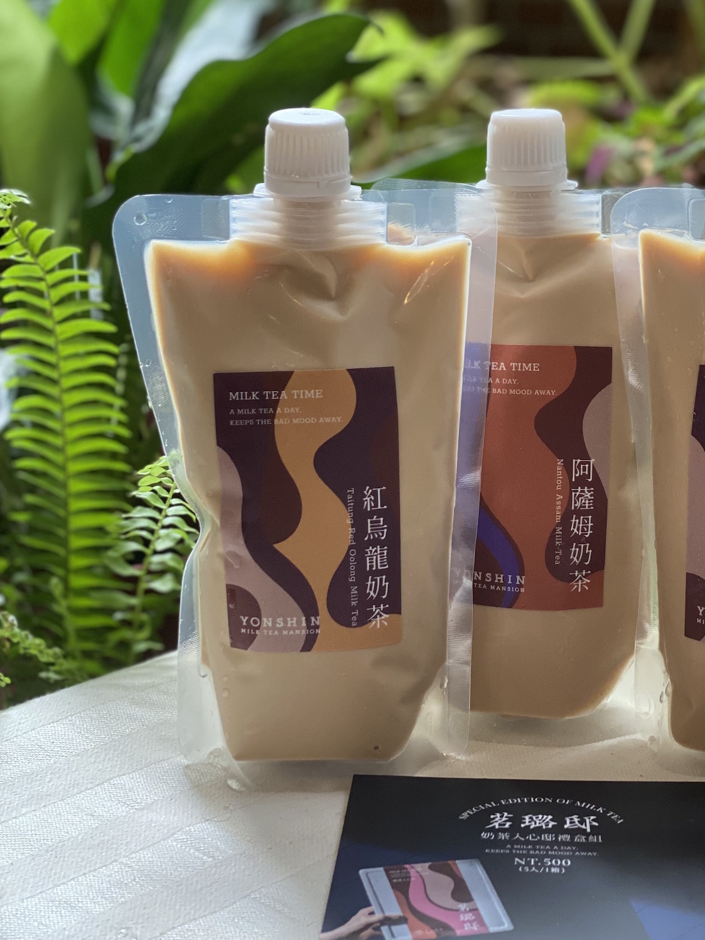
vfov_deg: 27.8
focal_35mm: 70
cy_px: 425
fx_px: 1901
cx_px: 473
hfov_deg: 20.9
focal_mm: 6
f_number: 2
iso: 160
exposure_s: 1/122
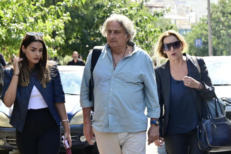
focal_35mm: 195
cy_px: 77
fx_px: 1251
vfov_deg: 7.0
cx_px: 116
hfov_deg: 10.5
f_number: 9
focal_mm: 130
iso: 320
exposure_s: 1/200
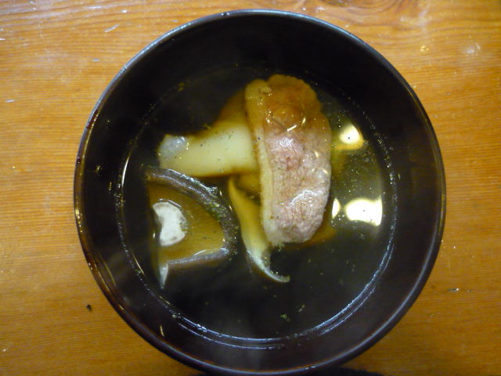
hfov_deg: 55.4
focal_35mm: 33
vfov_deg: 42.9
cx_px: 250
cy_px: 188
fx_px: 478
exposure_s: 1/25
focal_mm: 5.5
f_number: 2.8
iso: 800
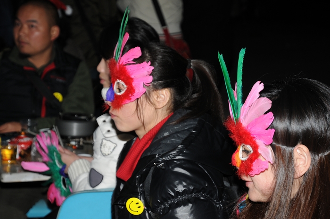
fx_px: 933
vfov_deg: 13.4
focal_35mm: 102
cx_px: 165
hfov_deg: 20.1
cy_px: 110
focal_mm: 68
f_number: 5.6
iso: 320
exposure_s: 1/100
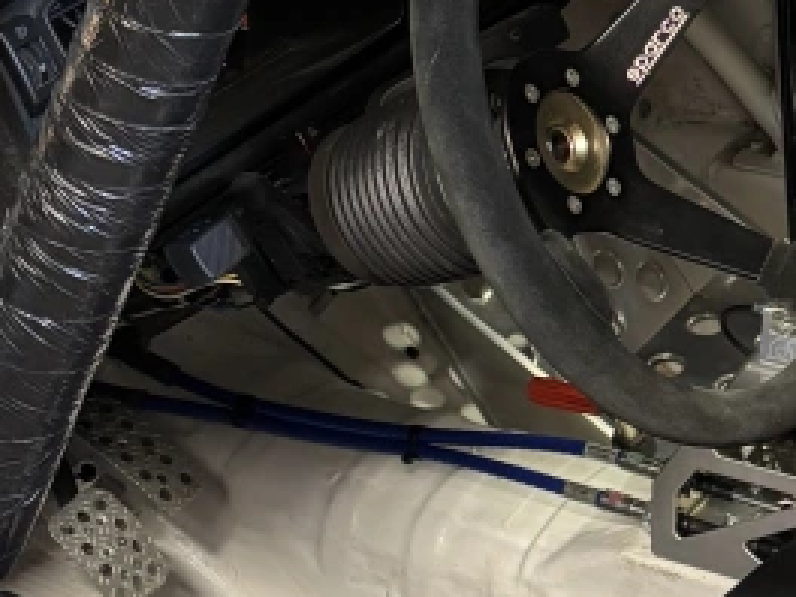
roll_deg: +0.6
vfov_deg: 14.0
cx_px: 844
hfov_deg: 18.1
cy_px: 484
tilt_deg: -35.8
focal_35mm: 105
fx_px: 2414
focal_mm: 5.96
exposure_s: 1/33
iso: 400
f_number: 1.6
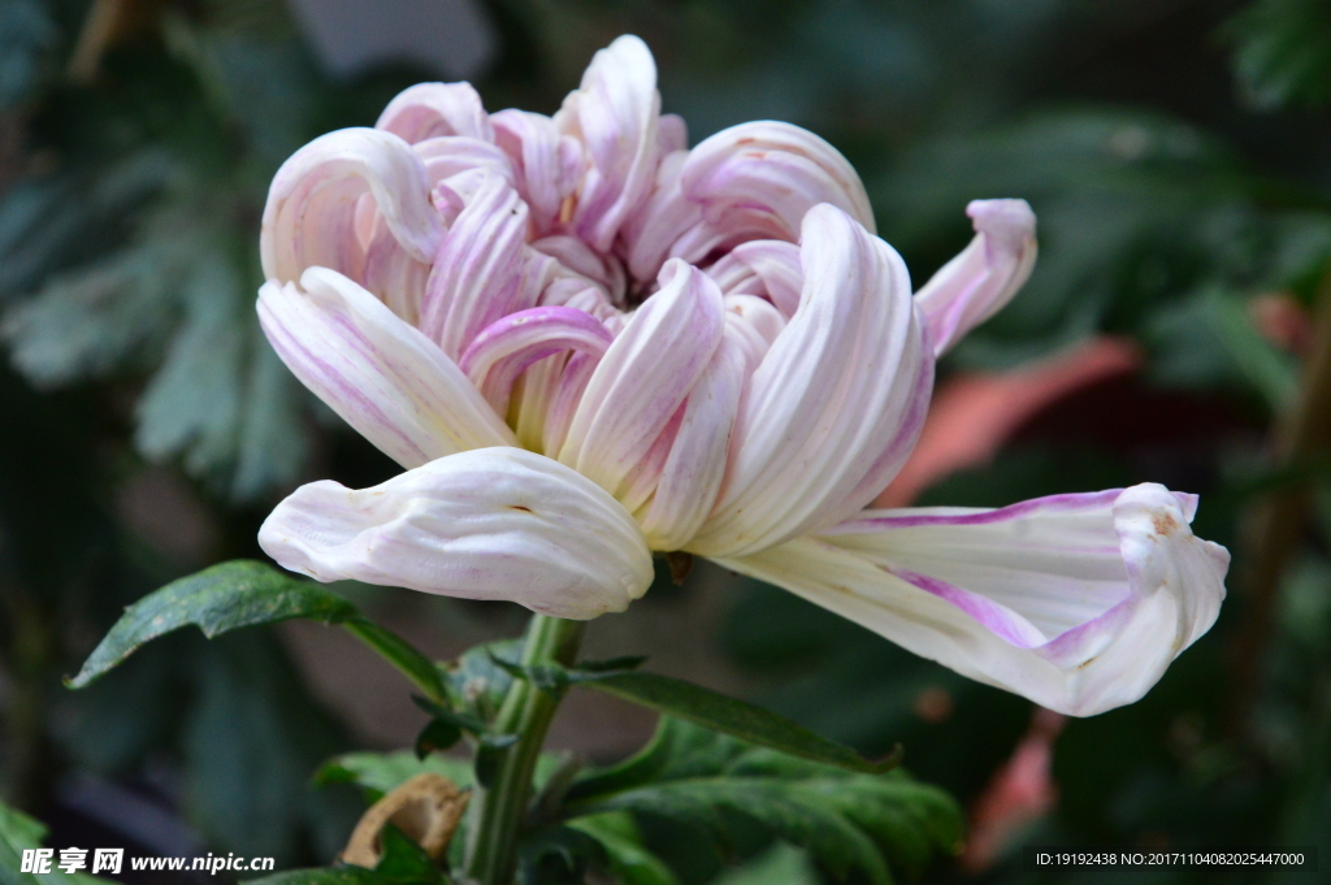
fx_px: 8589
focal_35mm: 232
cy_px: 442
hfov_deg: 8.9
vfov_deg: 5.9
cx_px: 666
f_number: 10
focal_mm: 155
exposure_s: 1/250
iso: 1400
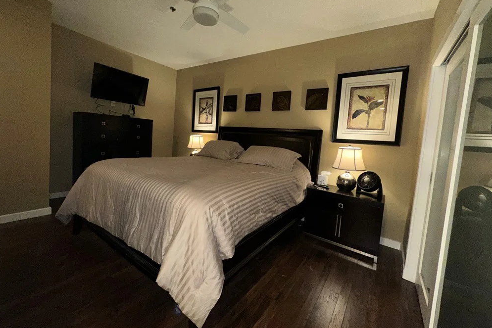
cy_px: 151
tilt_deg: -3.6
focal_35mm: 15
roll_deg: -4.6
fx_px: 205
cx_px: 243
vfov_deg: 77.2
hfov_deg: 100.4
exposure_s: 1/60
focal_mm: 2.22
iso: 125
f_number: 2.2
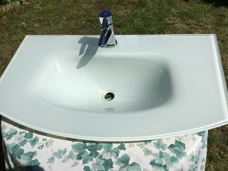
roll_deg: +1.9
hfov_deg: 58.4
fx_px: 204
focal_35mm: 31
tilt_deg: -36.4
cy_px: 86
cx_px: 114
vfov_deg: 45.4
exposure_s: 1/4808
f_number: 2.4
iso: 25
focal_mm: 3.3
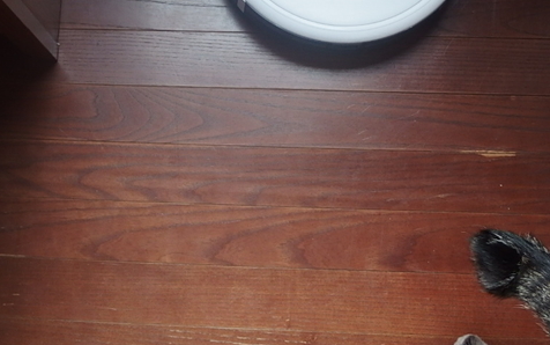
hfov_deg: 35.4
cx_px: 187
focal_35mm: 57
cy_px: 66
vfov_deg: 22.4
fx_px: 855
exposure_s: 1/80
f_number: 2
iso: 160
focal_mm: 5.6
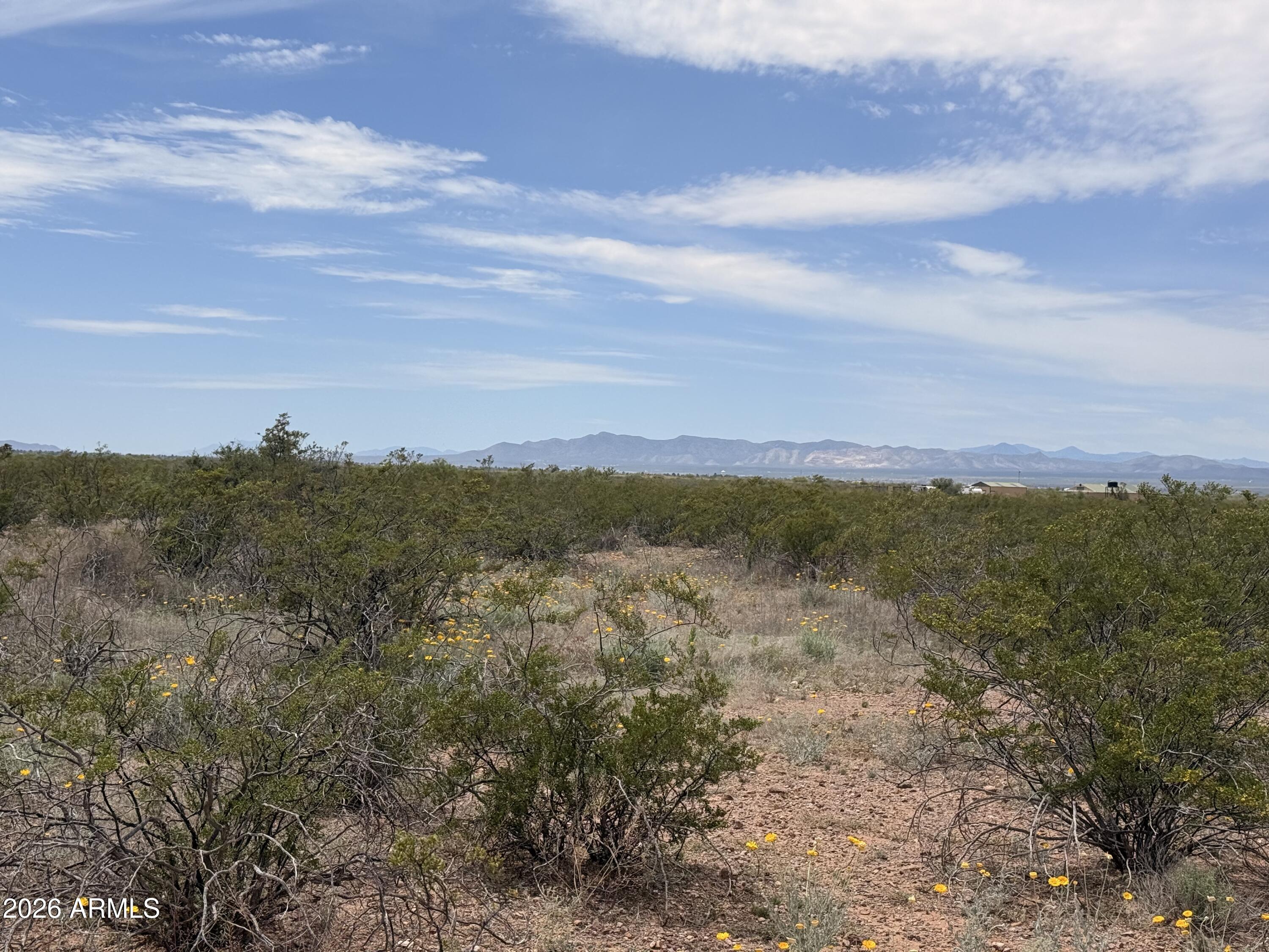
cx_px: 634
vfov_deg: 30.3
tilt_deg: +0.2
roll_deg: -1.3
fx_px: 1760
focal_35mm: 48
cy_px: 476
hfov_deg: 39.7
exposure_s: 1/8772
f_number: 1.78
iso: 64
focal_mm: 6.76
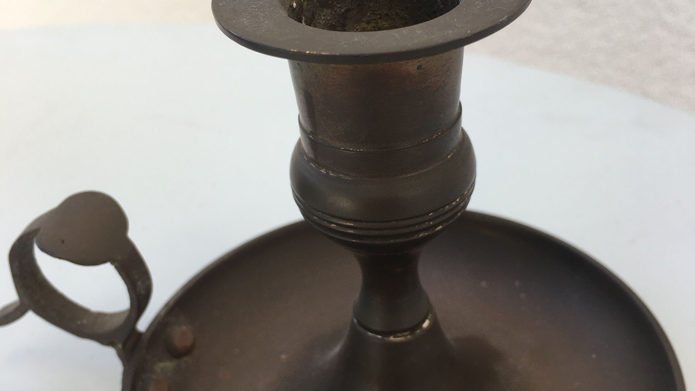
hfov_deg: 47.4
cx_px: 347
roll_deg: -0.4
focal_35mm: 43
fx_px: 792
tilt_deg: -38.0
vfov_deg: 27.6
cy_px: 235
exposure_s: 1/257
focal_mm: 4.15
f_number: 2.2
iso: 25
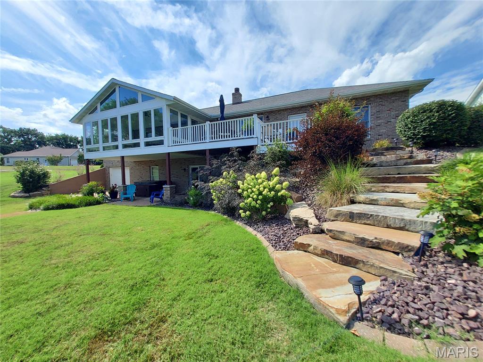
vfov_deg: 89.9
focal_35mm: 13
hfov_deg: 106.2
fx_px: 181
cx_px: 242
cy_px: 181
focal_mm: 1.42
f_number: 2.2
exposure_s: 1/1160
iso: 50
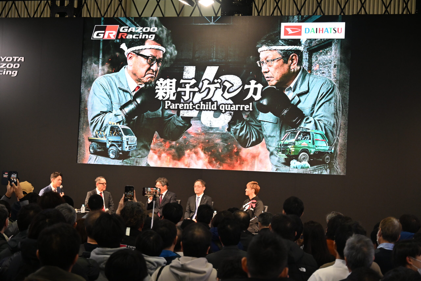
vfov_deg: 18.9
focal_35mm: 72
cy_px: 140
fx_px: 842
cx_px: 210
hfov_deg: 28.1
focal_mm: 48
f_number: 3.5
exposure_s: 1/125
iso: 1100
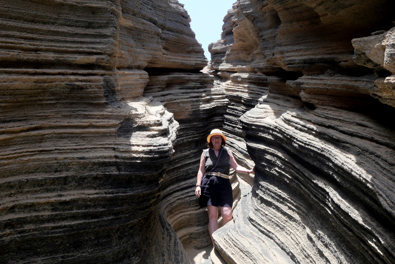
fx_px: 395
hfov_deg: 53.1
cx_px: 200
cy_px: 120
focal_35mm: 36
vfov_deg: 36.8
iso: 200
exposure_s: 1/200
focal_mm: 17
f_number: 6.3
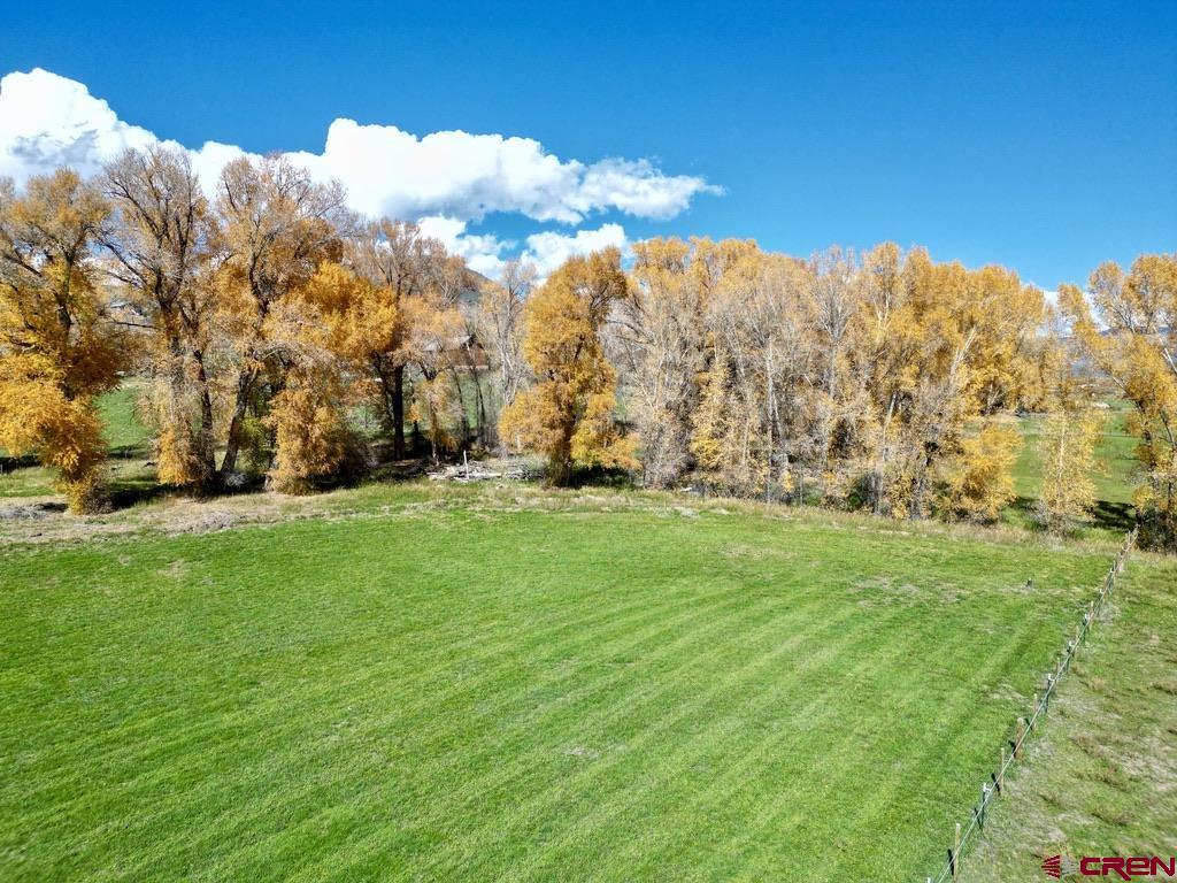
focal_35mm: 24
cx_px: 588
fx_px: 816
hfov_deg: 71.6
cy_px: 442
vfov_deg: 56.8
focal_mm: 6.72
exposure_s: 1/3000
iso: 120
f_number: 1.7
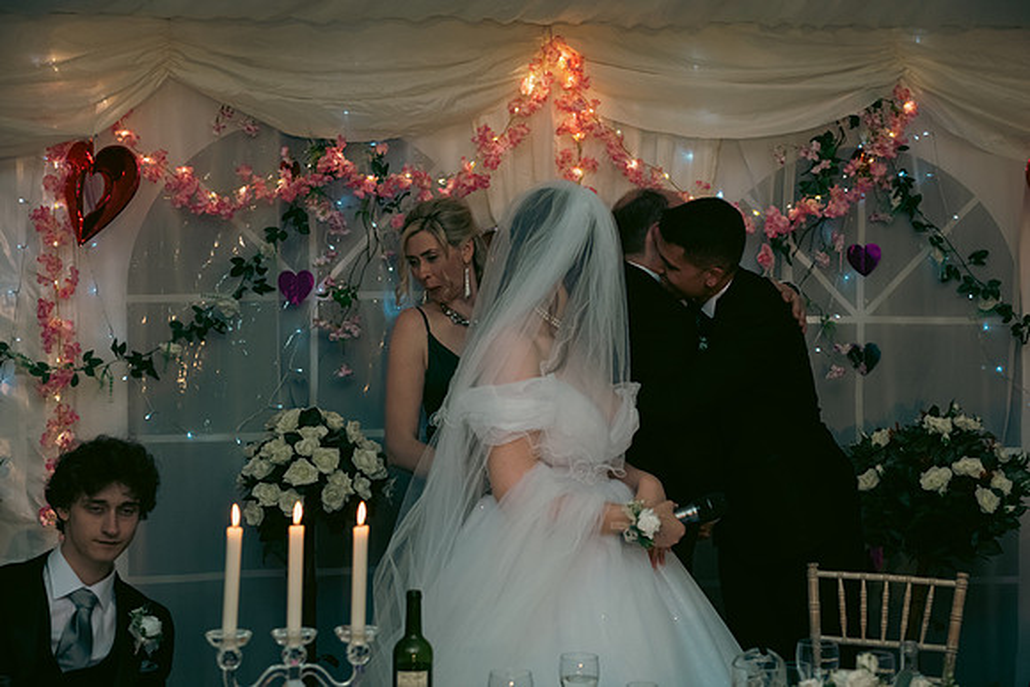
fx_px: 2003
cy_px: 344
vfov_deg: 19.5
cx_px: 515
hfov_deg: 28.8
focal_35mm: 70
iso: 800
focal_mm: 70
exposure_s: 1/160
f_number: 3.5
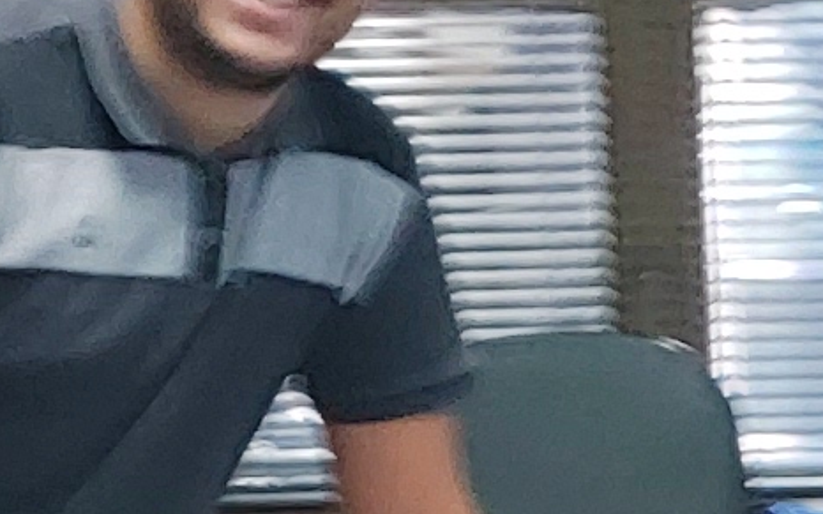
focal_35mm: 232
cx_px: 1270
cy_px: 1199
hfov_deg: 8.8
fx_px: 5202
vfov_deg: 5.5
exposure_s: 1/24
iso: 160
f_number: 2
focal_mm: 4.58
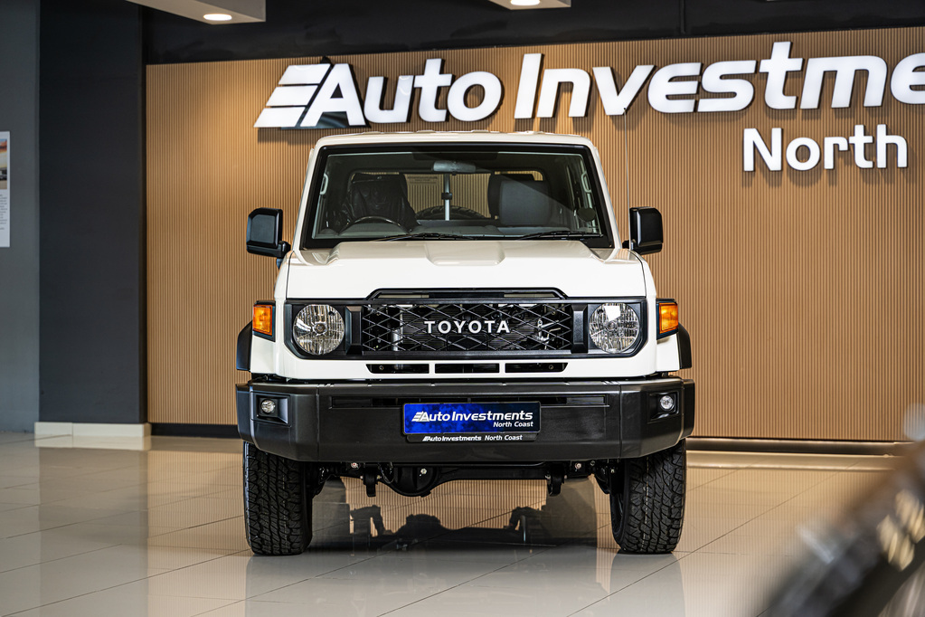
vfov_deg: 18.2
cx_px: 462
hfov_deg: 27.0
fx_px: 1927
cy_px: 308
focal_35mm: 75
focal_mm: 75
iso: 320
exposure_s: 1/100
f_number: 4
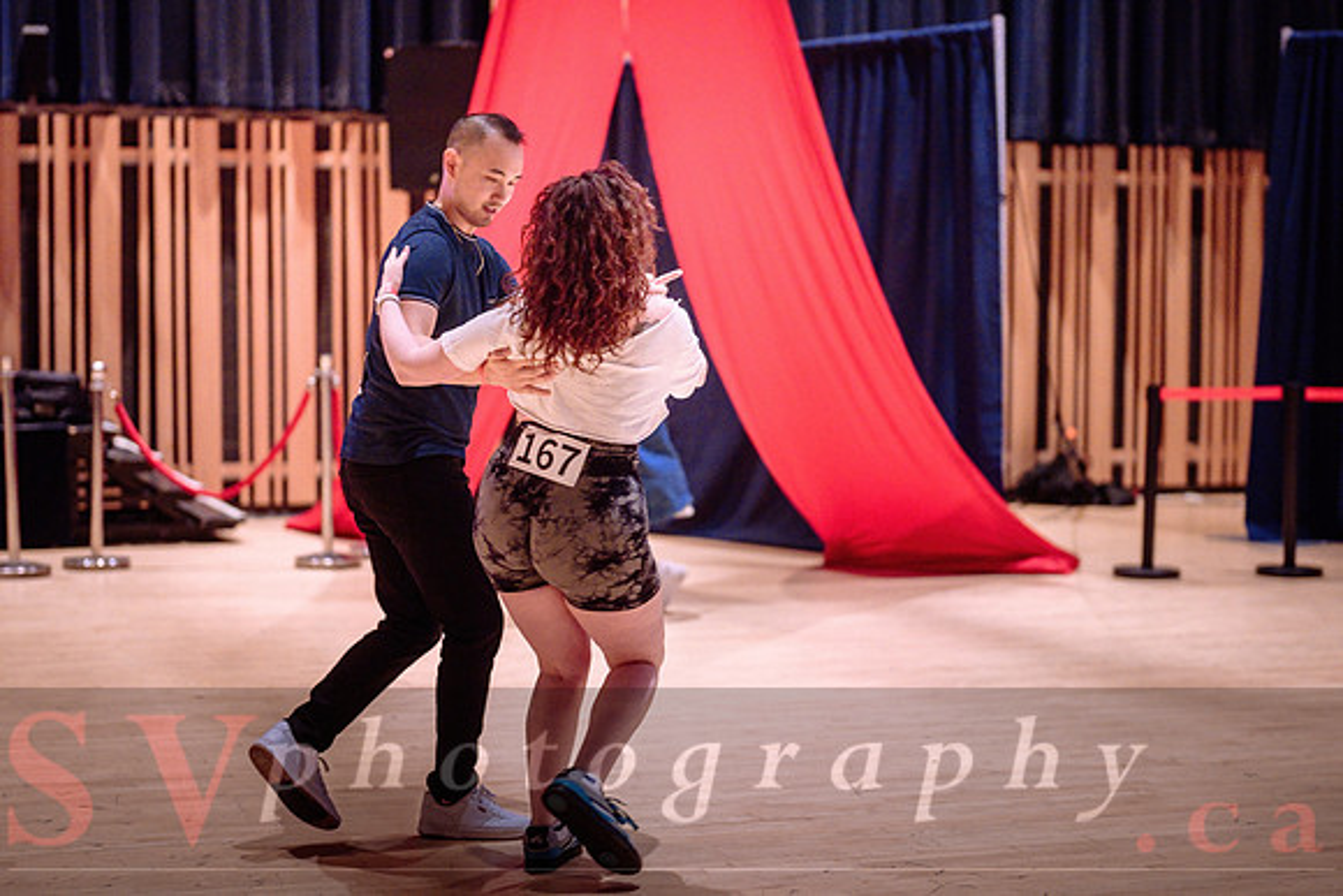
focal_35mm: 70
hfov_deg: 28.8
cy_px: 489
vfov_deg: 19.5
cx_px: 672
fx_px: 2611
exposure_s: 1/250
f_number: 1.2
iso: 1600
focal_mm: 50
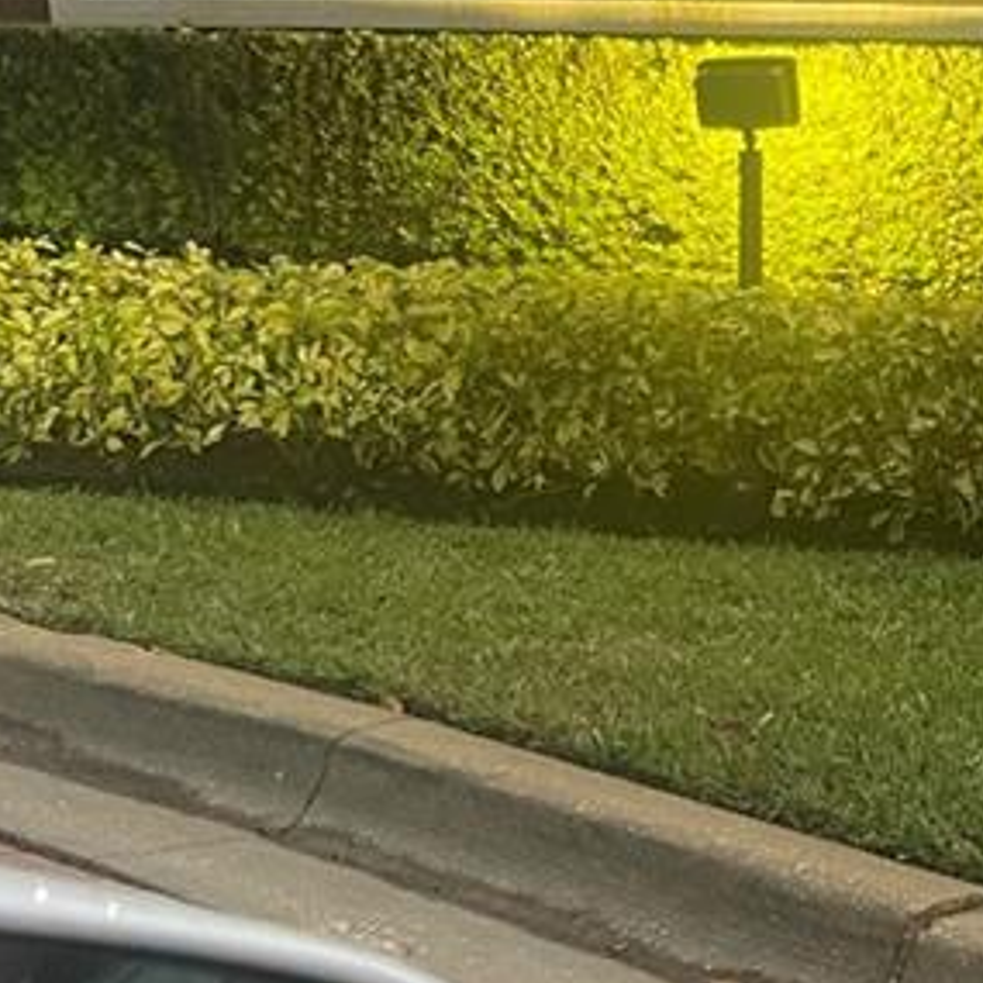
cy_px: -28
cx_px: 1297
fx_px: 2988
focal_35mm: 93
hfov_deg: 17.5
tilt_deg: +2.7
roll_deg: -2.4
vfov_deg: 18.2
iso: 160
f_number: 1.6
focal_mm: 5.1
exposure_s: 1/60
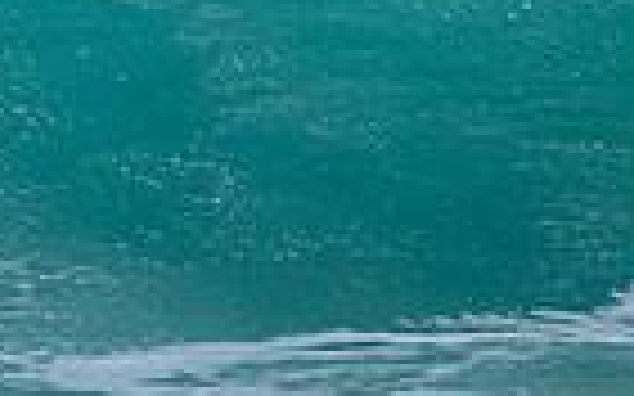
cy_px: -272
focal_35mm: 2353
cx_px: -598
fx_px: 40640
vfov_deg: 0.6
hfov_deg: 0.9
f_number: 8
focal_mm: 560
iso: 400
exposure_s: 1/2000
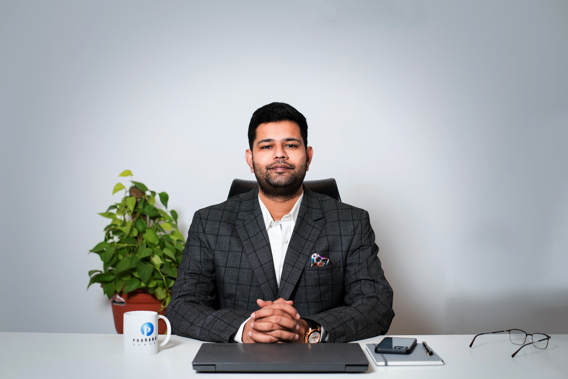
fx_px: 789
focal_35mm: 50
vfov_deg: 27.0
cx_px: 284
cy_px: 190
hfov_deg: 39.6
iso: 100
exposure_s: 1/160
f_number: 3.5
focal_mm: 50
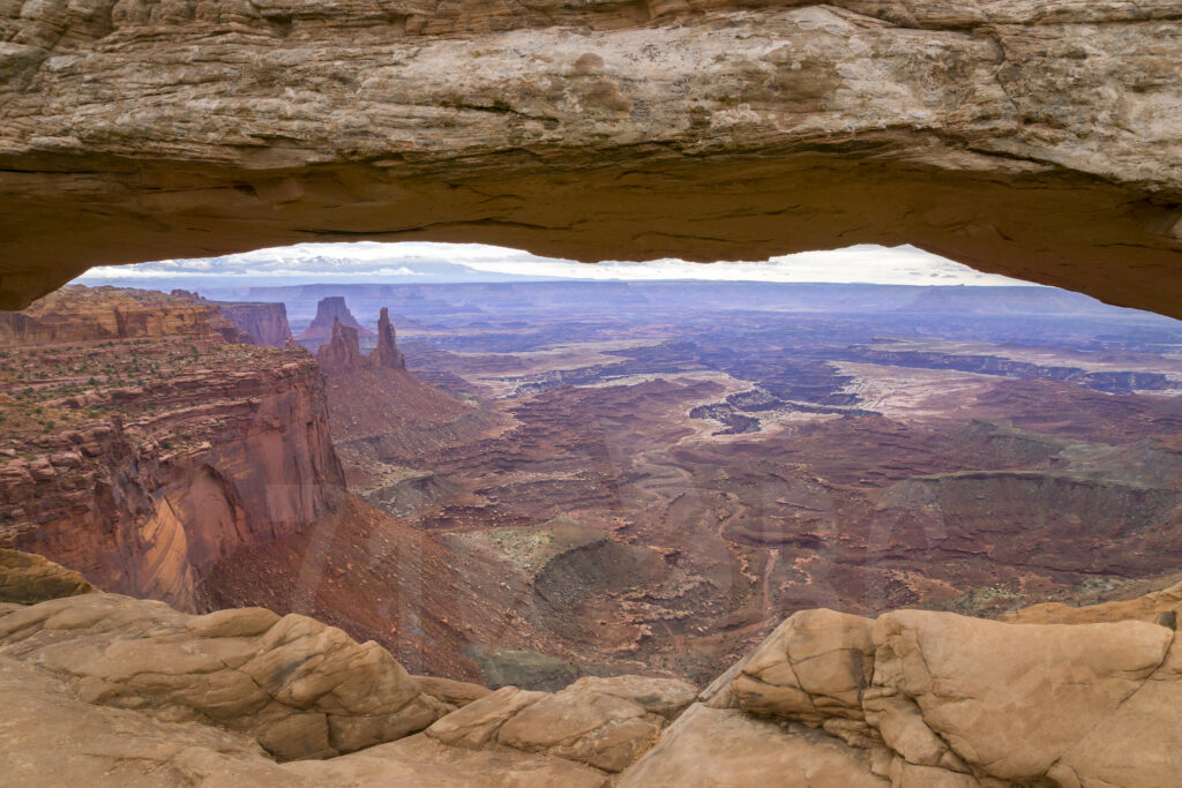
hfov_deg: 73.7
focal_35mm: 24
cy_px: 394
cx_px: 591
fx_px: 788
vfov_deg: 53.1
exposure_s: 1/250
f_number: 7.1
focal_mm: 16
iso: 400
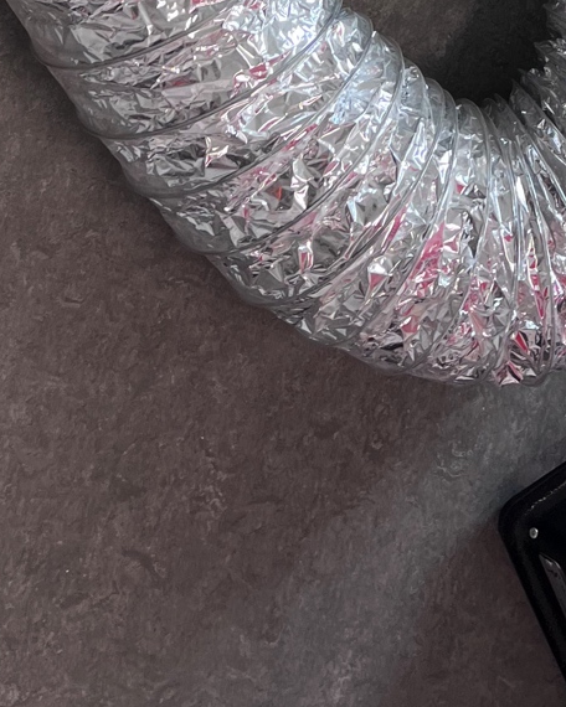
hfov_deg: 17.2
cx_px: 356
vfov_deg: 18.4
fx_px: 1864
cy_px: -424
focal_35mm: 89
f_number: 1.6
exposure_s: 1/122
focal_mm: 5.1
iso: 40
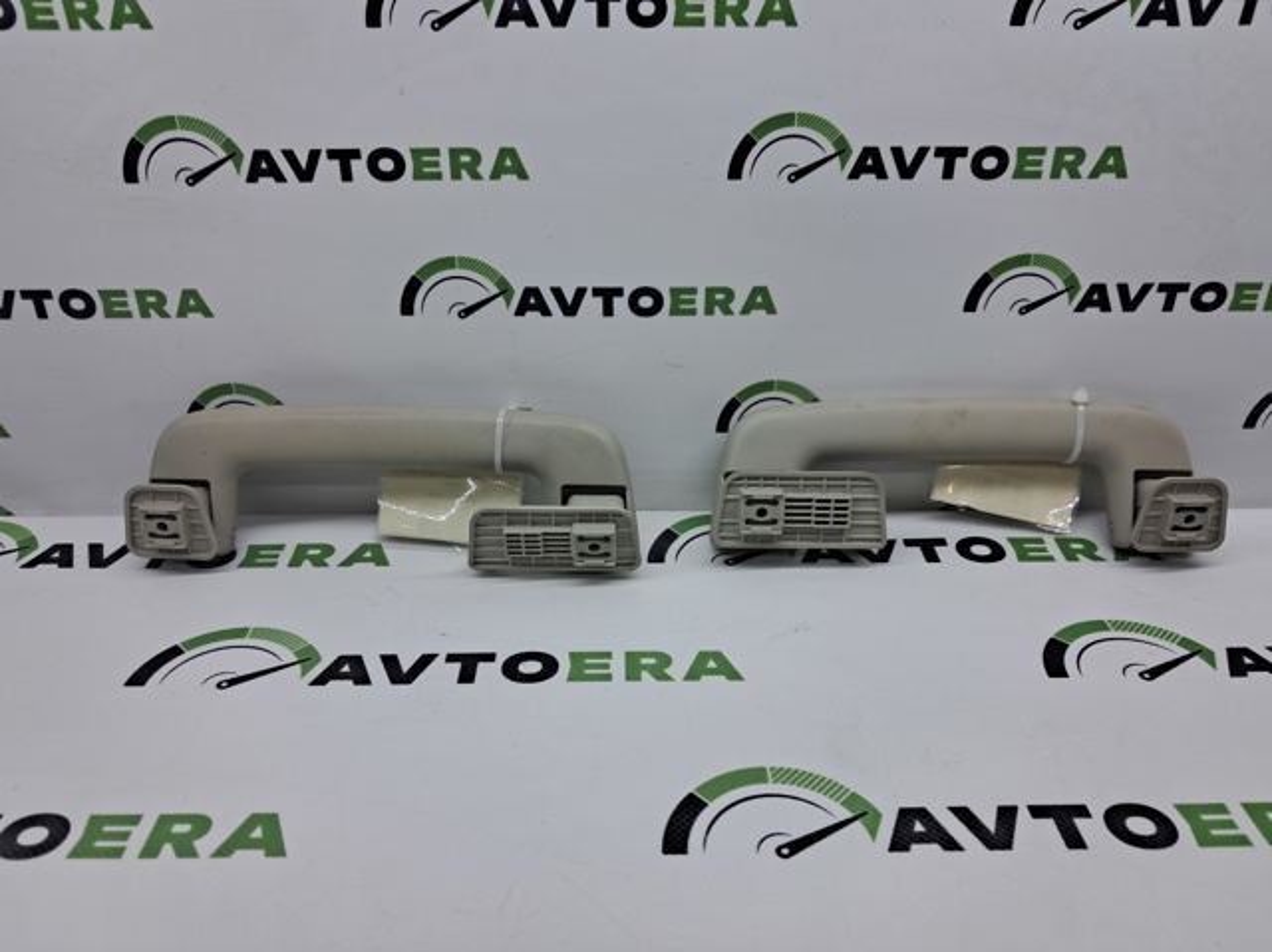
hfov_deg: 65.4
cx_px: 636
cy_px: 476
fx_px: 991
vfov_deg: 51.3
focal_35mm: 27
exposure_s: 1/100
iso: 50
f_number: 1.8
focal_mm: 4
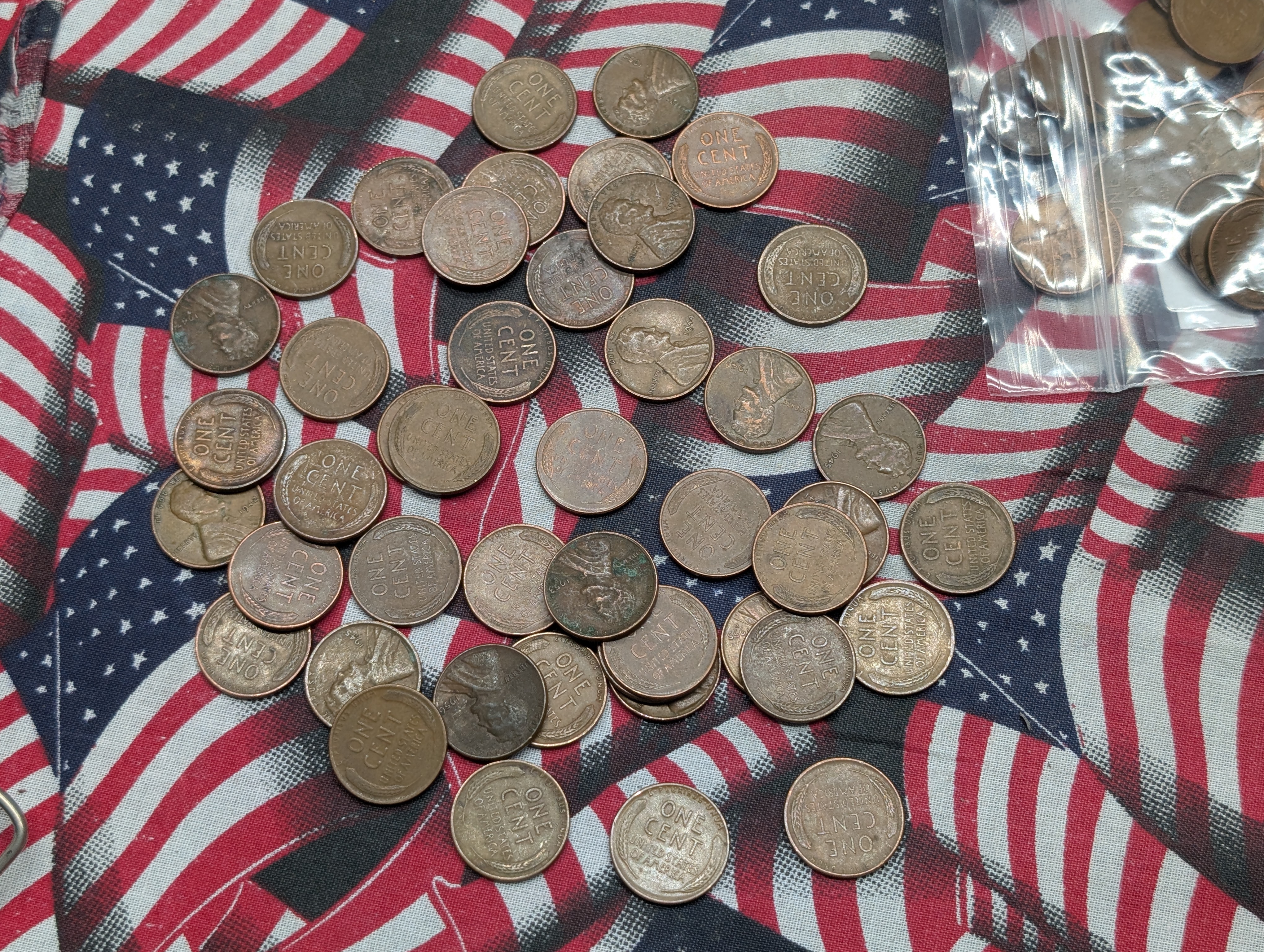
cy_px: 476
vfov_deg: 29.7
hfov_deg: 38.9
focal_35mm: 49
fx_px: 1792
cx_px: 632
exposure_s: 1/85.6
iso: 38
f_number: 1.68
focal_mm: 6.9
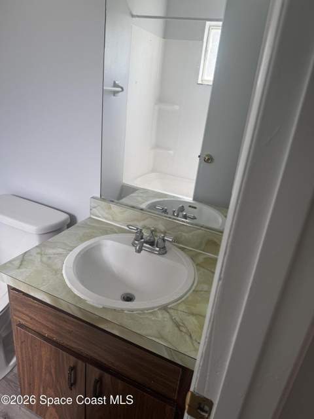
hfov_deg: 56.8
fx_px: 290
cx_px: 157
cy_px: 210
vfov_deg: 71.6
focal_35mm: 24
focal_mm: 6.76
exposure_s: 1/121
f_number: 1.78
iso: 64
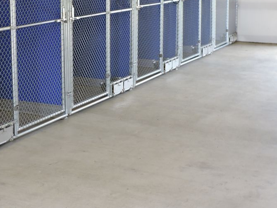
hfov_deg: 25.3
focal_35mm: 77
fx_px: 616
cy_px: 62
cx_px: 106
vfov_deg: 19.1
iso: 180
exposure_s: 1/50
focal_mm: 7.7
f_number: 3.4
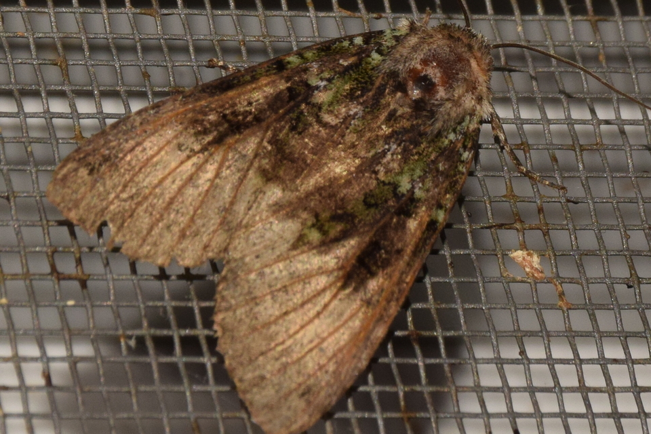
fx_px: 3797
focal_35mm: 210
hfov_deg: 9.8
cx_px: 326
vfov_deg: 6.5
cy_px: 217
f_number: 14
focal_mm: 140
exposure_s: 1/160
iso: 500
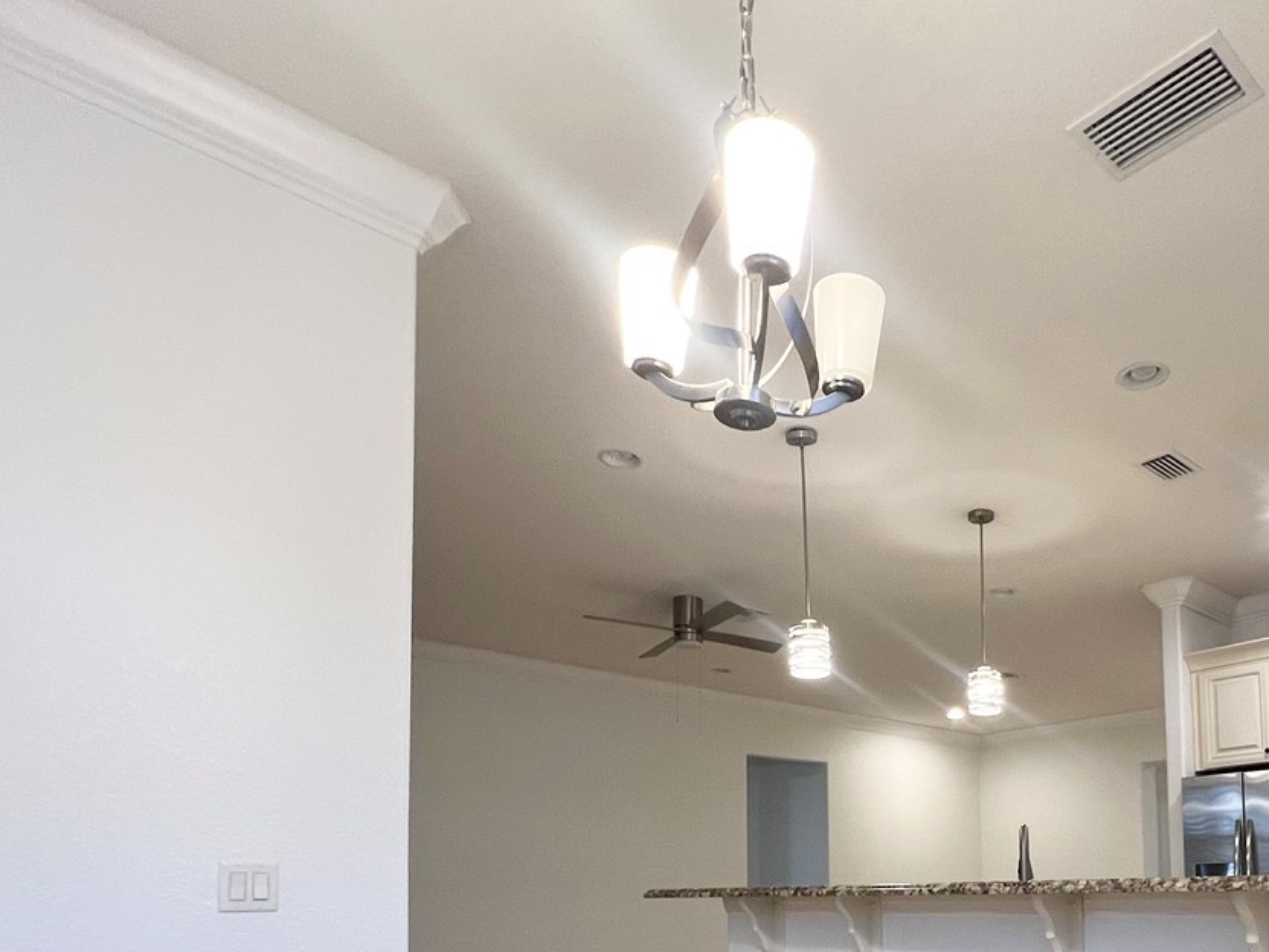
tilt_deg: +2.4
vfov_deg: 49.4
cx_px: 901
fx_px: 916
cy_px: 842
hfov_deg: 66.4
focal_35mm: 25
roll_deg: +1.0
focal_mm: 1.57
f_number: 1.8
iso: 200
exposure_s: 1/60
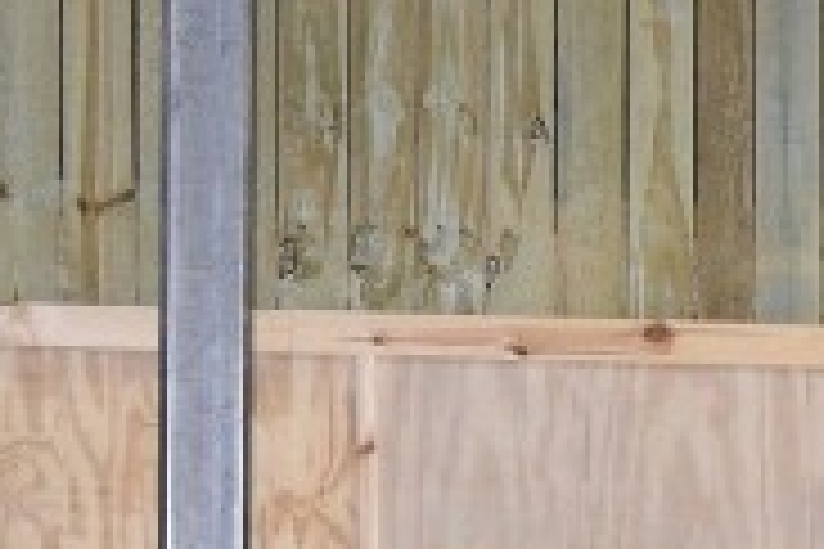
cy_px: 837
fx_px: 4326
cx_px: 925
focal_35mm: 189
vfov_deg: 7.1
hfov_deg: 10.7
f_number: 5.6
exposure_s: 1/60
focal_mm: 20
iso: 1600
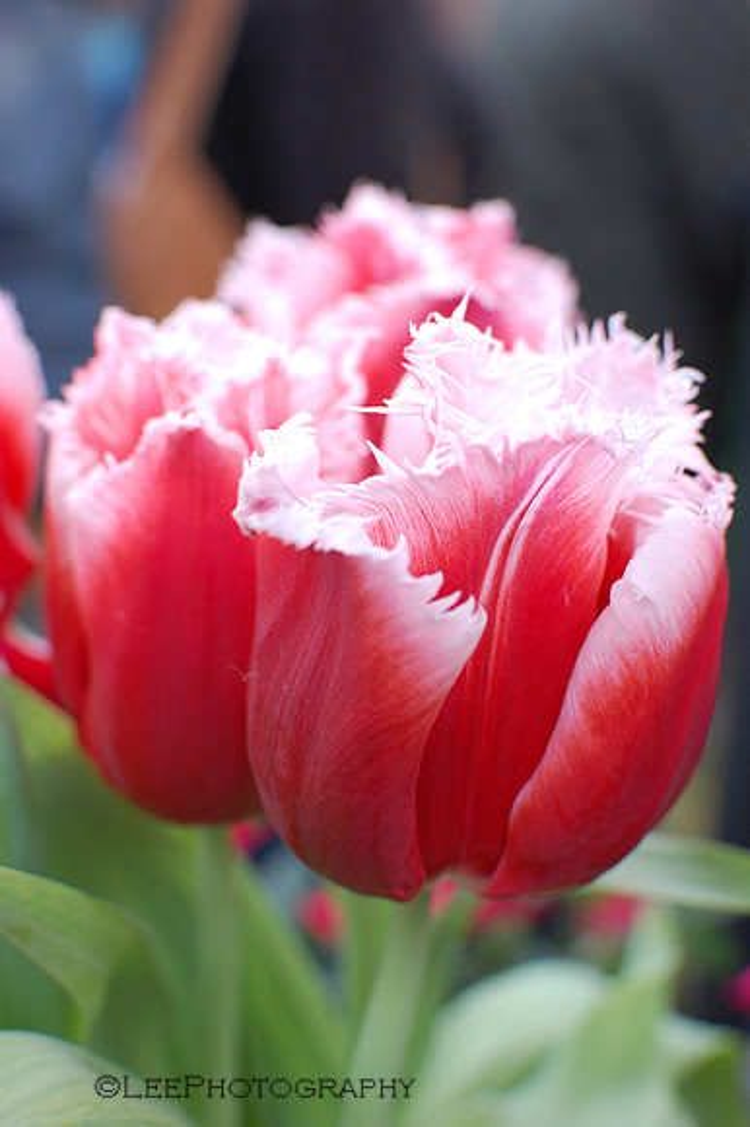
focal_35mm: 52
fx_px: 1642
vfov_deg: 37.9
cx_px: 375
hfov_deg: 25.7
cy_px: 564
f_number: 4.5
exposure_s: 1/100
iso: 400
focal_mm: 35
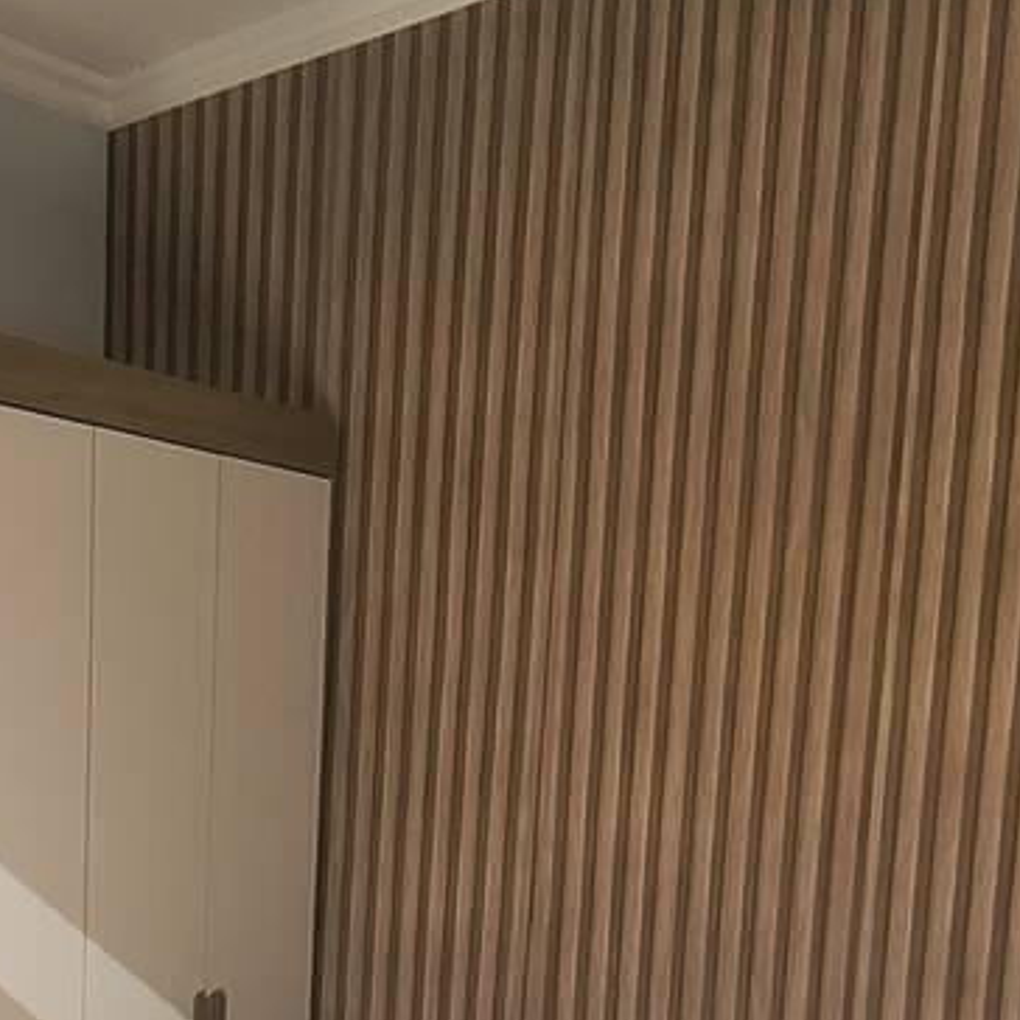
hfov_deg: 35.6
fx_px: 1400
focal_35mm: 42
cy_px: 1211
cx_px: -31
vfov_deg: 33.1
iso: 100
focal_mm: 2.13
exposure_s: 1/133
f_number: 2.2
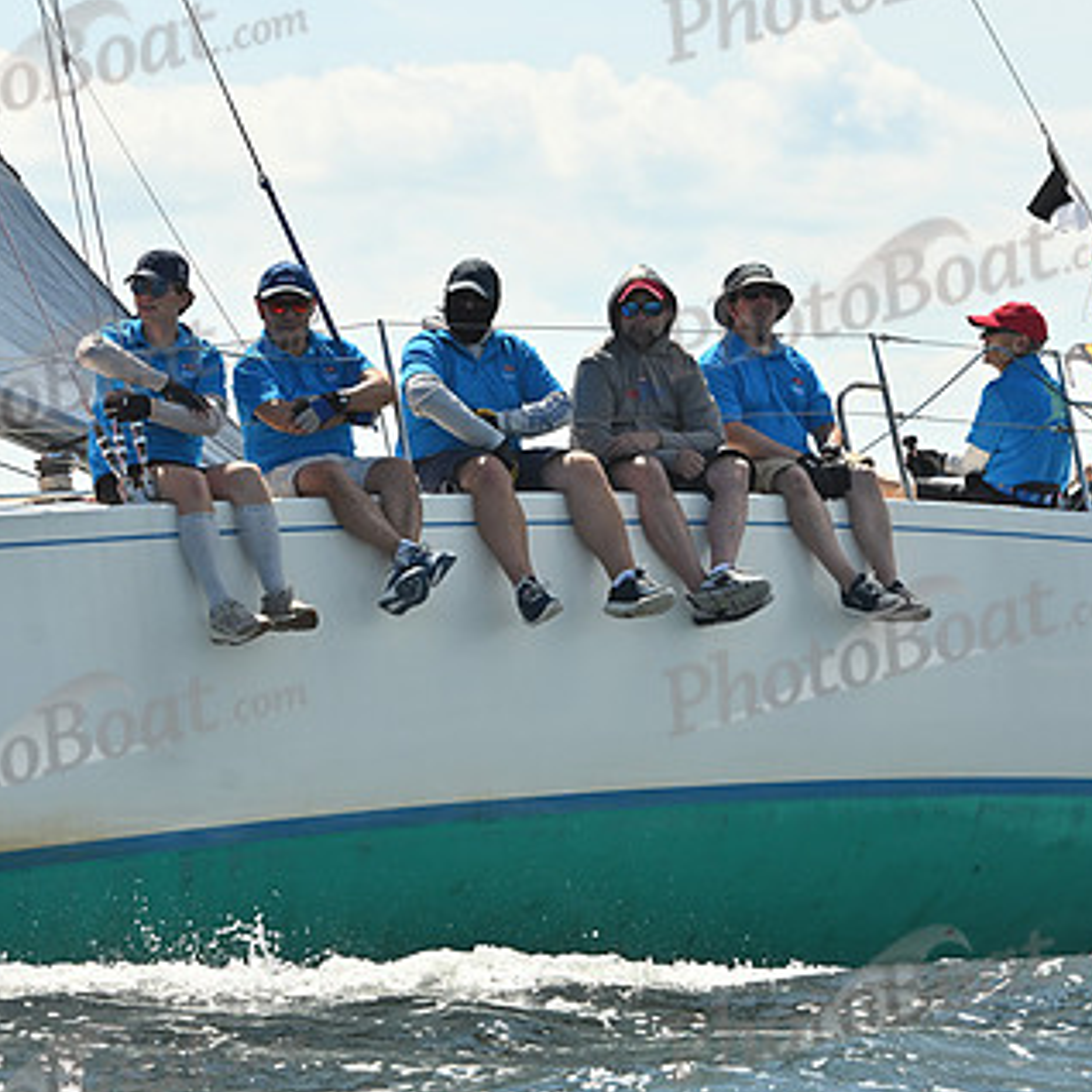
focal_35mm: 189
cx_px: 488
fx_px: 6745
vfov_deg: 9.3
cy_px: 517
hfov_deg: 9.3
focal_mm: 122
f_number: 8
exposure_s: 1/1250
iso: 250
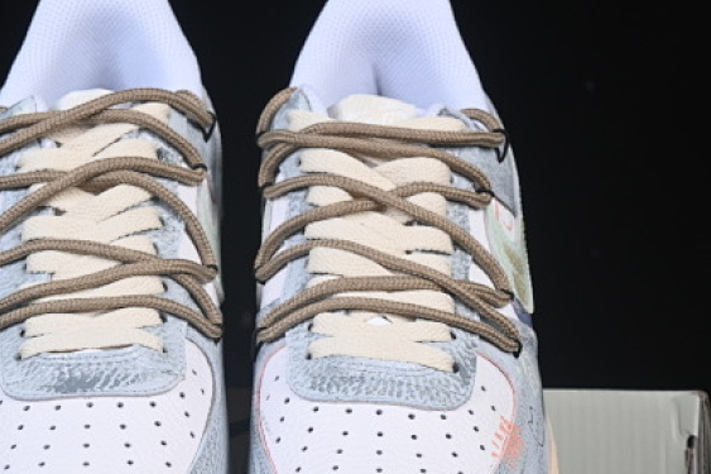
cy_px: 403
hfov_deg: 14.2
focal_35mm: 144
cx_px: 231
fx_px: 2843
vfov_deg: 9.5
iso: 160
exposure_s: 1/80
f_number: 8
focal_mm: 50
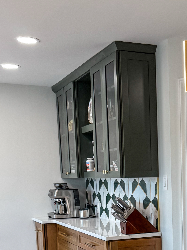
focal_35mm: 64
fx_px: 461
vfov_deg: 29.0
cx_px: 184
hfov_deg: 22.1
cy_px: 226
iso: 125
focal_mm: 6.76
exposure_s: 1/228
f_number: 1.78
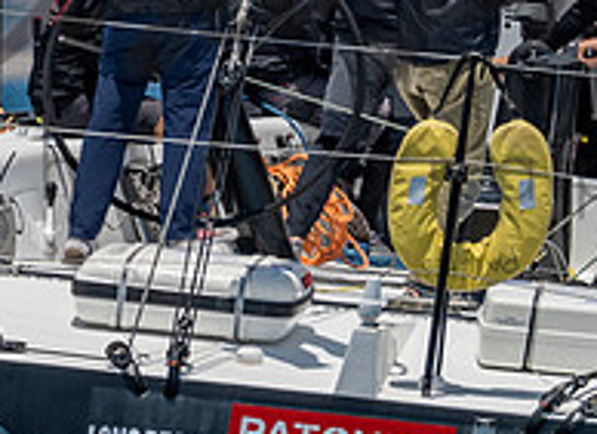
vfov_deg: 0.7
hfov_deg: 1.0
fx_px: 35579
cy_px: -121
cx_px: 718
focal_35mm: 2086
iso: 320
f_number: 5.6
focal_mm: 400
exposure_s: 1/1600
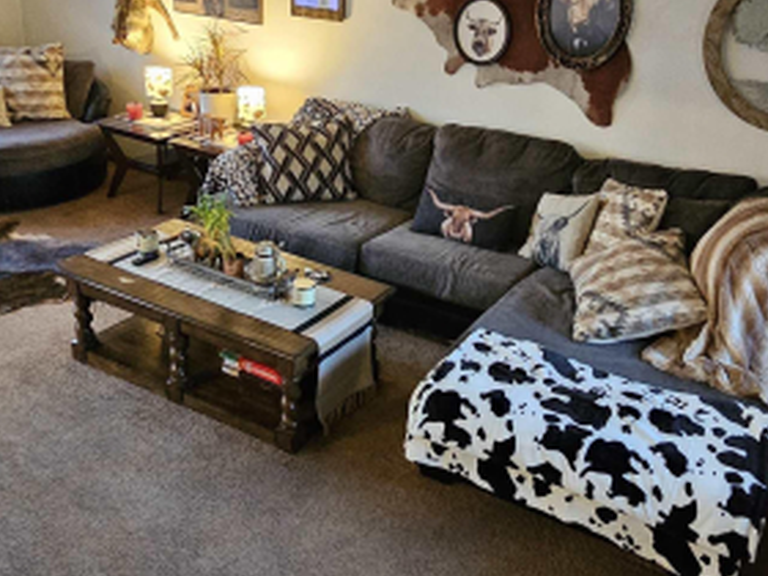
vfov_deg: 44.8
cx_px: 479
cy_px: 195
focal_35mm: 31
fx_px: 688
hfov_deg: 57.7
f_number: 2.2
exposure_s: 1/24
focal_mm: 2.2
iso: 640
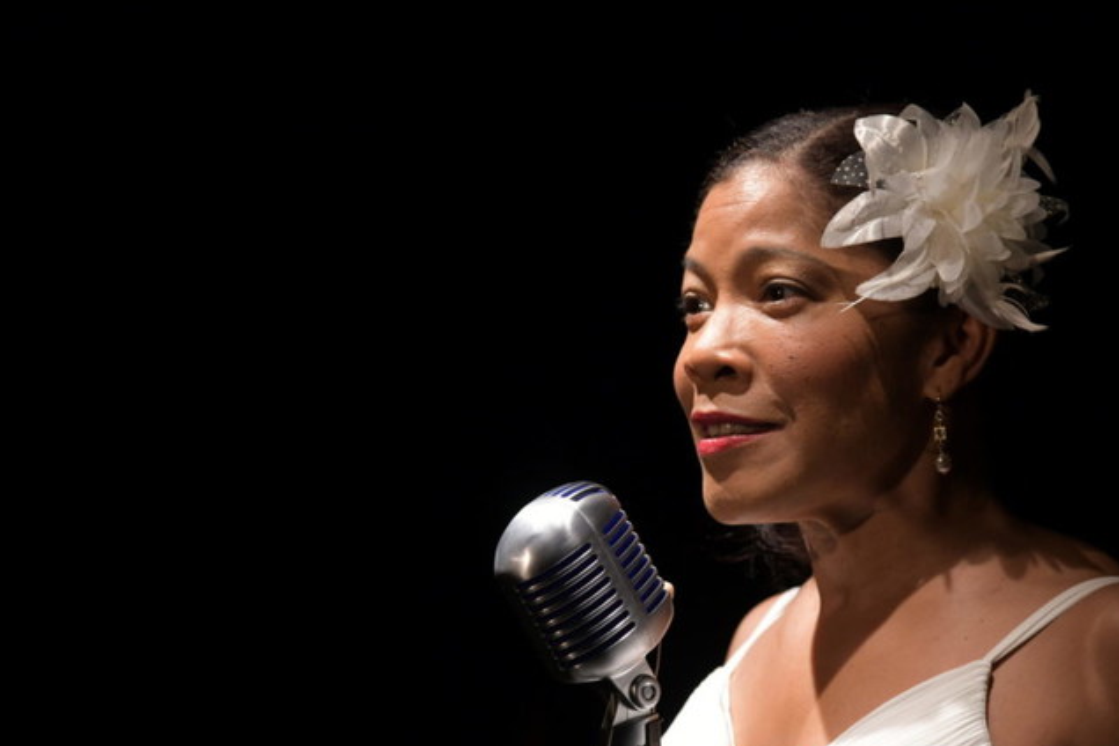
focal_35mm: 145
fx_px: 4507
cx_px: 630
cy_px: 435
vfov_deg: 9.5
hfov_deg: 14.2
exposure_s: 1/80
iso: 1000
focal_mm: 120
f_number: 4
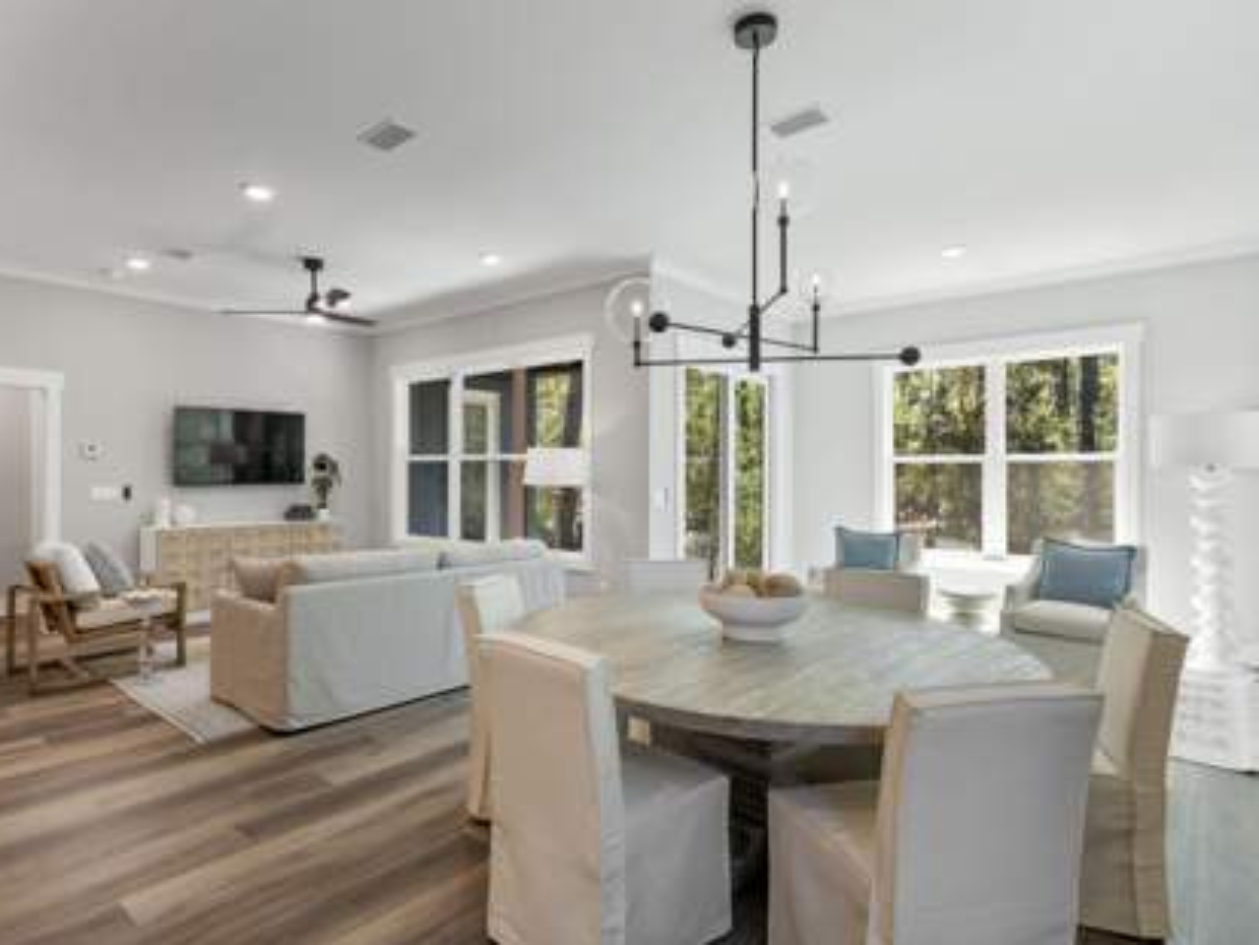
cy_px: 463
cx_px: 552
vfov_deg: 68.7
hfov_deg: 84.3
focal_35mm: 19
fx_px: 691
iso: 100
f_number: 7.1
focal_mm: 17
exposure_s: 1/2
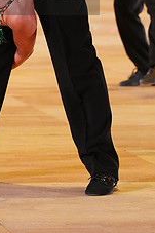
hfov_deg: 4.2
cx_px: -42
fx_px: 2083
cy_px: -18
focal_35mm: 322
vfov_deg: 6.4
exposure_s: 1/400
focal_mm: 126
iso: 4000
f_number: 4
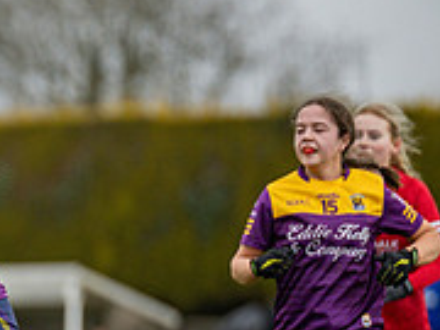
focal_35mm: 929
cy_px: 400
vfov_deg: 1.6
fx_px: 11808
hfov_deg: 2.1
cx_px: -237
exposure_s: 1/1000
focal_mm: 300
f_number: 2.8
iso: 560
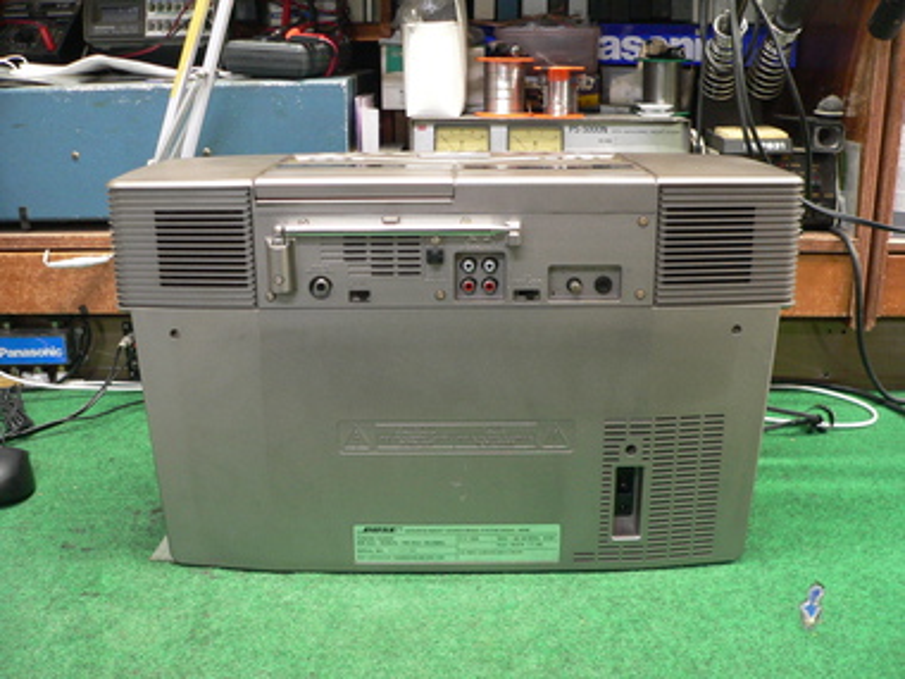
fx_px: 941
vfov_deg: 39.7
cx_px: 452
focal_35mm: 36
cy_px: 340
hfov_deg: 51.4
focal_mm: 6
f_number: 2.8
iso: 200
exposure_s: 1/8
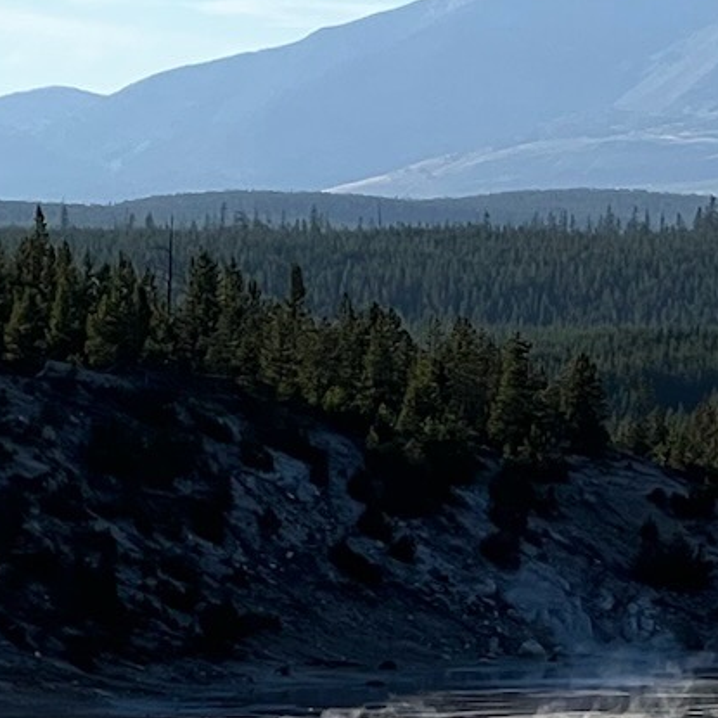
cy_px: 1273
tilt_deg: -6.9
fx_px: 7885
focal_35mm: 336
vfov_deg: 5.1
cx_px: 1666
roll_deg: +0.6
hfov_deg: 5.1
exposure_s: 1/951
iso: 32
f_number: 2.8
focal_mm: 9
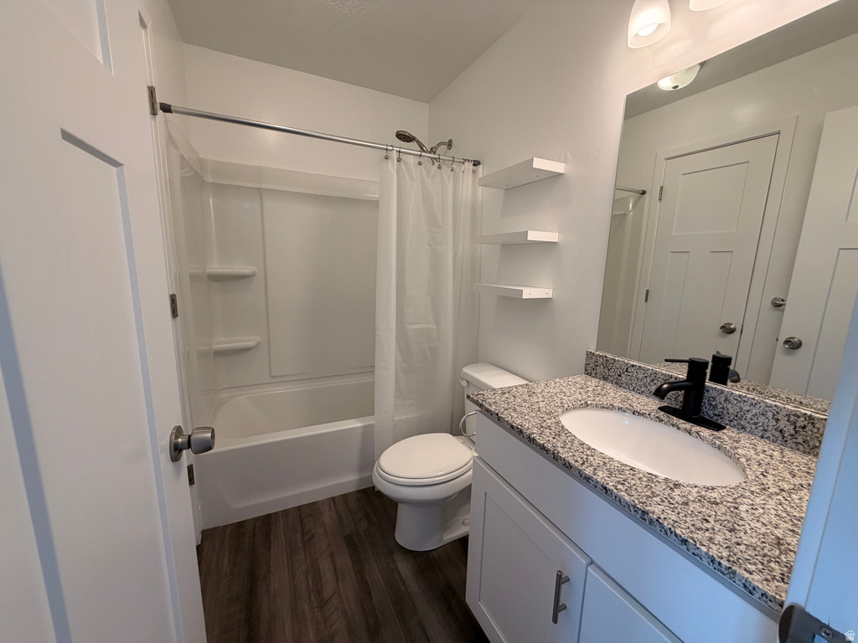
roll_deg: -1.2
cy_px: 322
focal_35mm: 14
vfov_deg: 85.7
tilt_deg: -9.0
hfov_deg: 102.1
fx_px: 347
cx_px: 429
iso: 160
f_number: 2.2
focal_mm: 2.22
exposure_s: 1/120
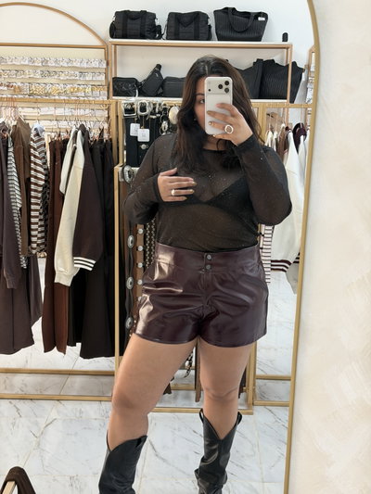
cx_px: 186
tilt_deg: -12.8
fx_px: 686
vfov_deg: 39.6
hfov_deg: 30.3
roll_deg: -1.1
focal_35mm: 48
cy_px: 247
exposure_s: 1/60
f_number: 1.78
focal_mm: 6.76
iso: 250
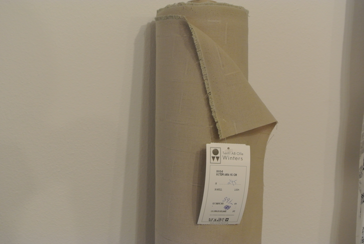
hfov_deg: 38.8
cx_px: 182
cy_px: 122
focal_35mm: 51
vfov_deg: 26.6
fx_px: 516
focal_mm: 18.9
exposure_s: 1/40
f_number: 4.8
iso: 800
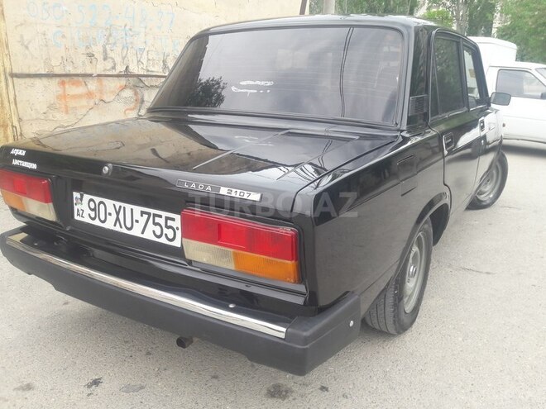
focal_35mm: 28
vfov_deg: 49.7
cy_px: 204
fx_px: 442
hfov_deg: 63.4
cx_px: 273
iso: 40
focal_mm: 3.7
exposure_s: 1/192
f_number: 1.9
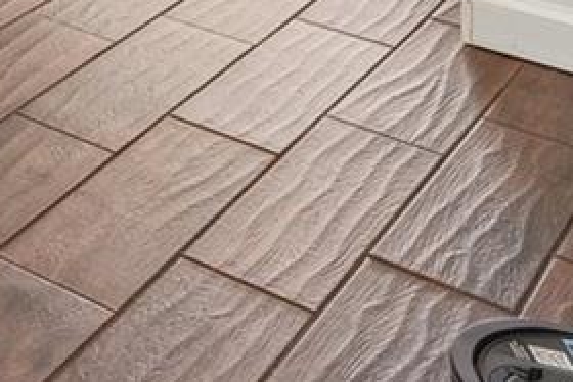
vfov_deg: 12.3
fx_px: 1274
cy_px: -611
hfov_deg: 15.4
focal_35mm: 80
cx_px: -769
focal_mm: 14
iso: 400
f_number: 8
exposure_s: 1/4
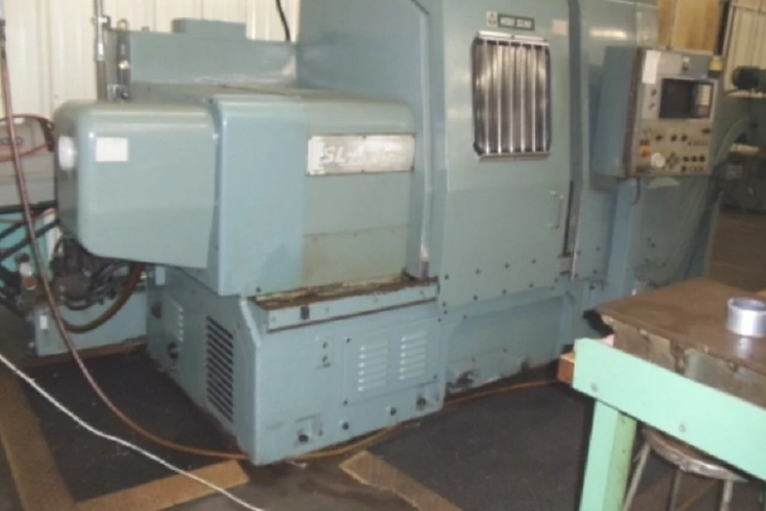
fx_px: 979
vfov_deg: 29.2
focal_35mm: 46
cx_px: 382
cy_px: 224
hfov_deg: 42.7
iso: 400
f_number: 3.5
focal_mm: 6
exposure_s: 1/30
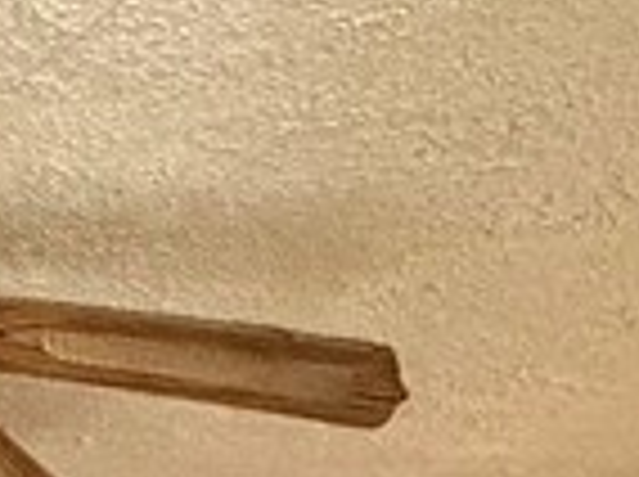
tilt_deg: -6.6
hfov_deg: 19.2
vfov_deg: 11.2
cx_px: 76
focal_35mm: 101
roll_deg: -1.8
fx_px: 1861
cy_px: 1278
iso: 1250
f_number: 2.2
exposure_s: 1/60
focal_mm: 2.22
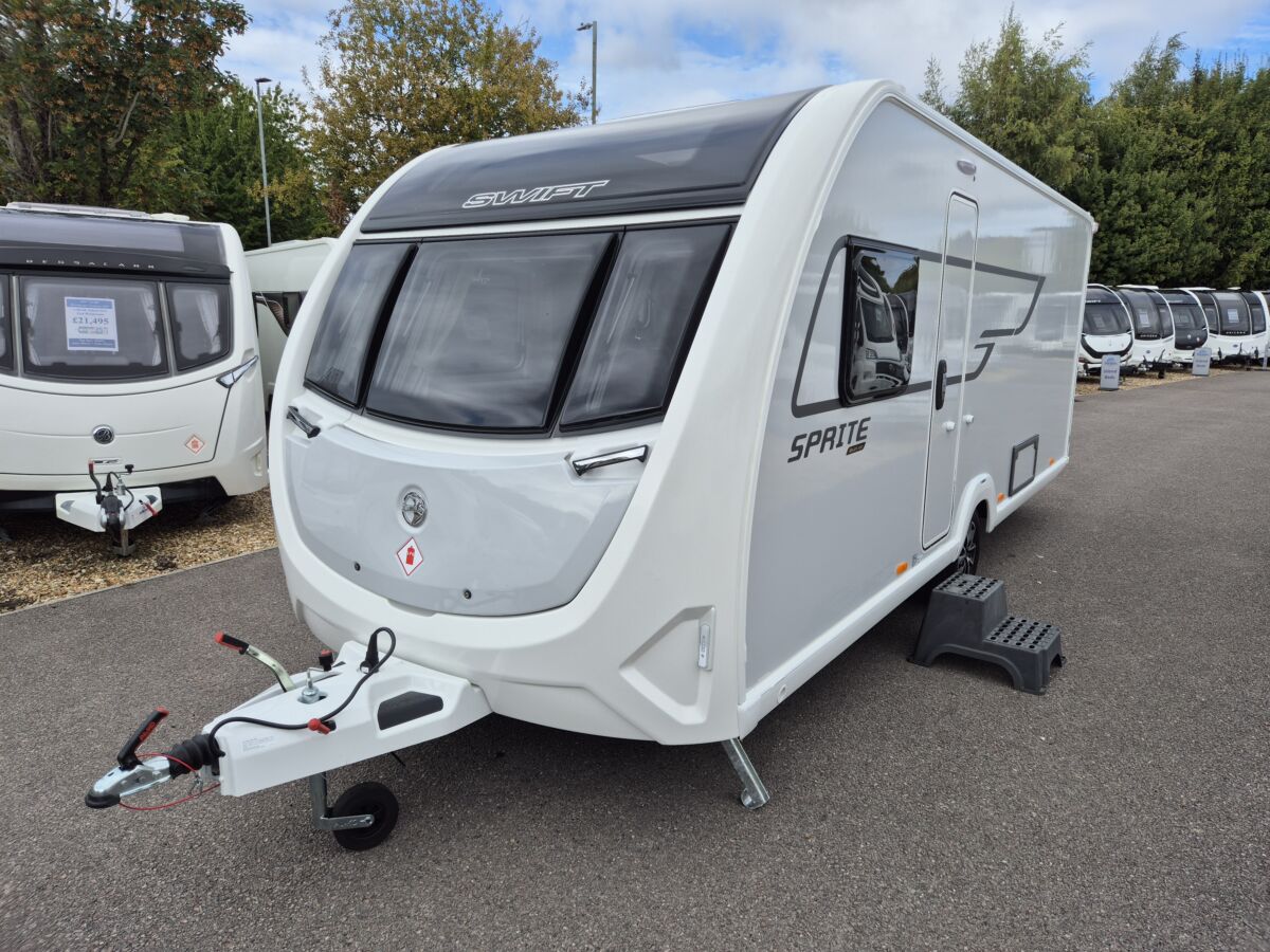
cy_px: 476
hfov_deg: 73.9
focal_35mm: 23
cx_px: 635
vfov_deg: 58.9
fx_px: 844
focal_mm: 5.4
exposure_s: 1/1460
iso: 25
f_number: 1.8
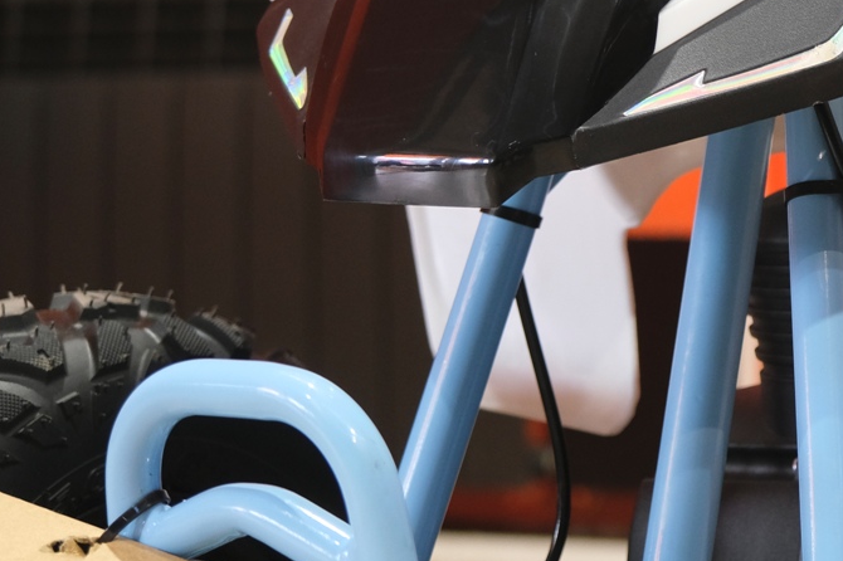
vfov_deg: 9.6
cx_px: 957
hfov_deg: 14.2
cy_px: -9
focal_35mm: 141
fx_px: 3300
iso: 1250
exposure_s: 1/100
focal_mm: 39.3
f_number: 4
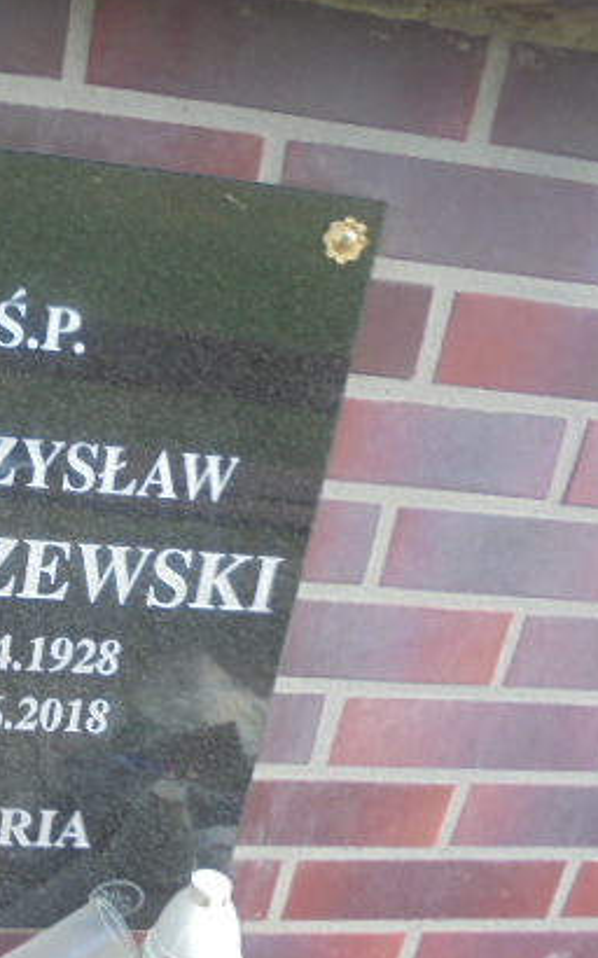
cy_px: 551
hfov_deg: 27.8
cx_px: -26
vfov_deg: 46.1
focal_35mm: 43
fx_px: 1122
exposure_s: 1/160
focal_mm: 4.6
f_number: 3.5
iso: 100
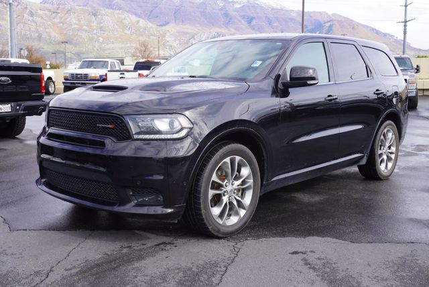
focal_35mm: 40
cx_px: 214
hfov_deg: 47.9
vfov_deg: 33.1
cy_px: 144
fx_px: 483
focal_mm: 27
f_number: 8
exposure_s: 1/100
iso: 100
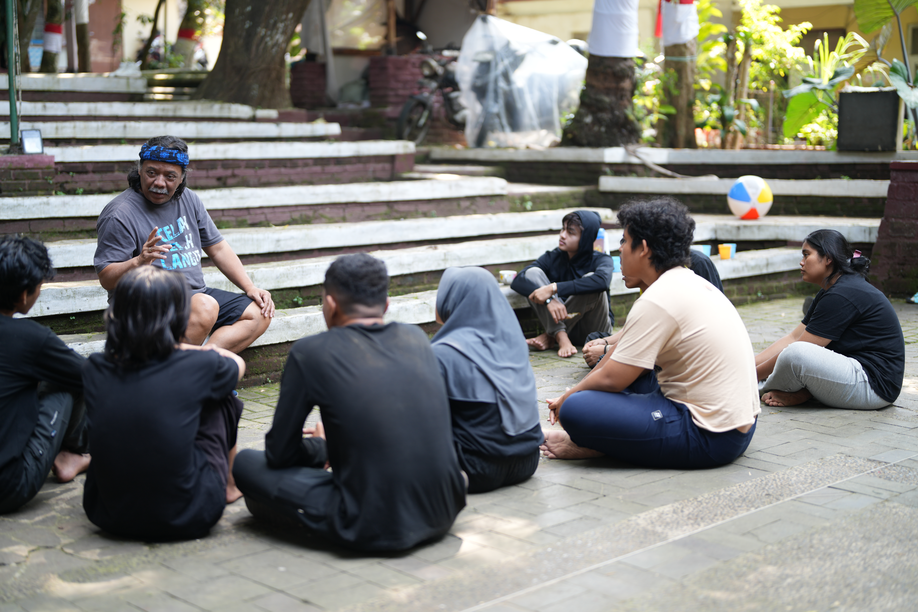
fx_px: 1275
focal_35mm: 50
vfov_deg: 27.0
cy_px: 306
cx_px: 459
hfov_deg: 39.6
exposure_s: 1/160
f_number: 1.2
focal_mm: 50
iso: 100
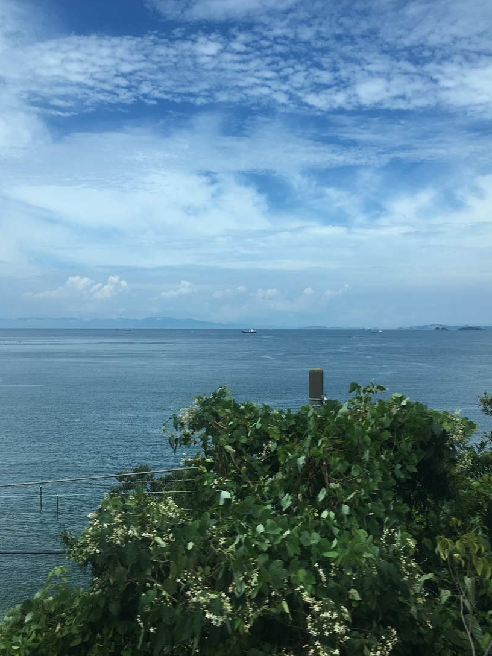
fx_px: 606
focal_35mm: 32
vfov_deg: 56.8
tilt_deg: -0.9
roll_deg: -1.4
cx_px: 269
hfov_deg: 44.1
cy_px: 321
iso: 25
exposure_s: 1/1374
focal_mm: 4.15
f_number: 2.2
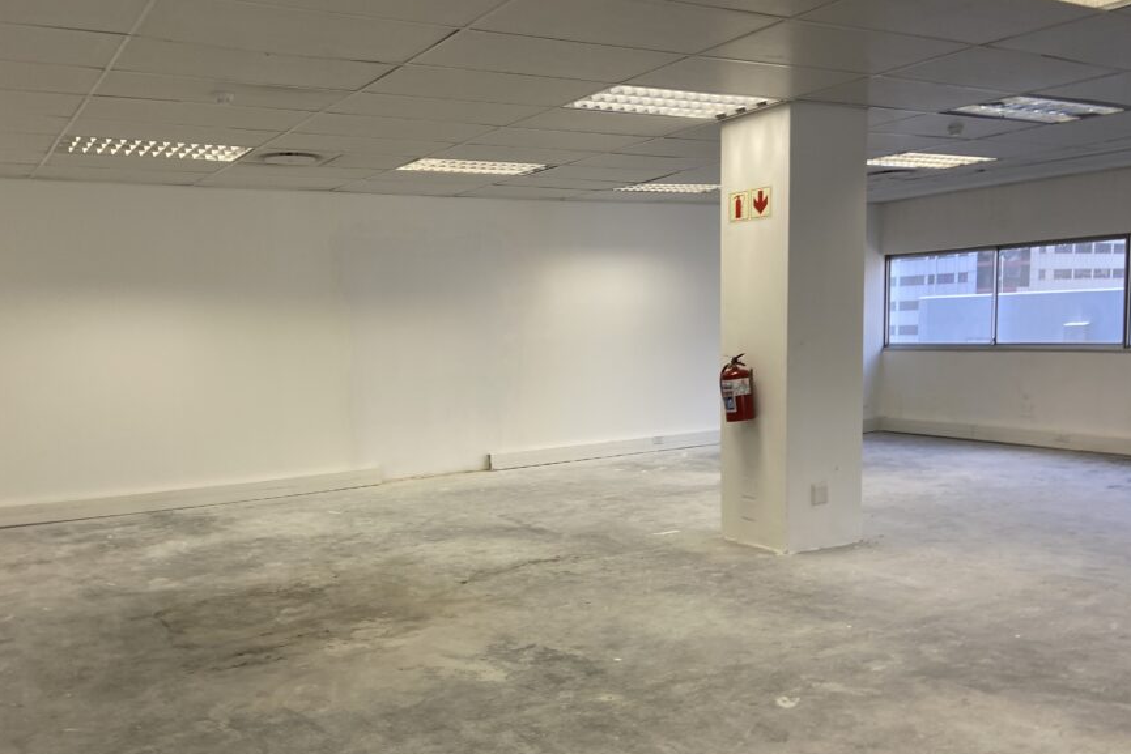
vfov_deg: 40.9
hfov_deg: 58.5
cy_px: 460
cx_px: 497
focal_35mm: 32
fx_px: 1005
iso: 80
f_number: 1.8
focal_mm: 4.25
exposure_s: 1/100
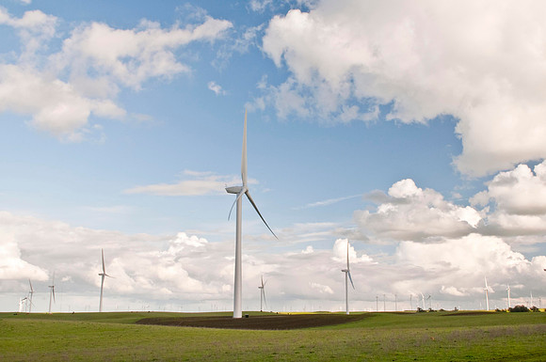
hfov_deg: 53.2
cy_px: 181
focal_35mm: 36
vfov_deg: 36.8
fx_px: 545
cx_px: 273
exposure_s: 1/10
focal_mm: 24
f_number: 22
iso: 200
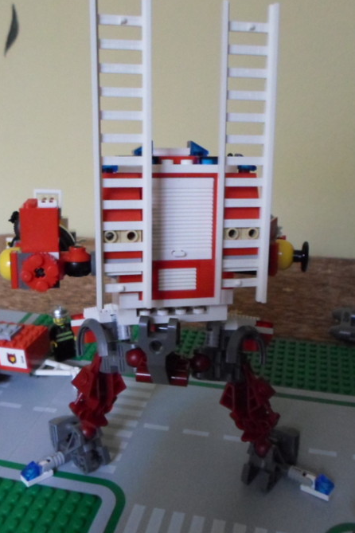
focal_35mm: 35
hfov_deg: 37.9
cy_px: 266
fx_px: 518
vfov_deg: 54.4
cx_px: 177
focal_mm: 4.5
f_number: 2.5
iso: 400
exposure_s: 1/10
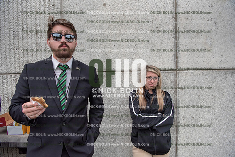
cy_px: 78
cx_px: 118
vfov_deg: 53.2
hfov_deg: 73.7
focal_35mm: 24
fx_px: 157
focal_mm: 24
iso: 1250
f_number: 5
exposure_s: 1/4000
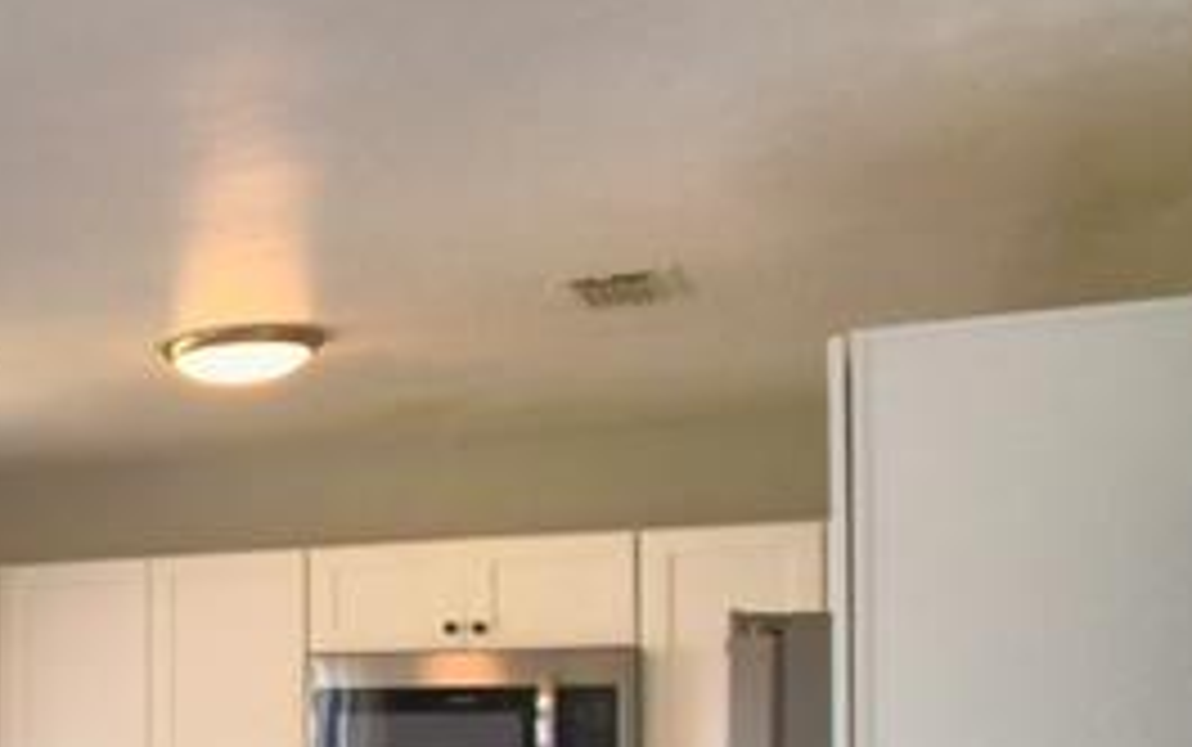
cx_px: -756
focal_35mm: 59
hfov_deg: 23.9
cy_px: 724
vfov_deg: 21.4
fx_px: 1918
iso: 220
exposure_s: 1/125
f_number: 4.5
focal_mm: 10
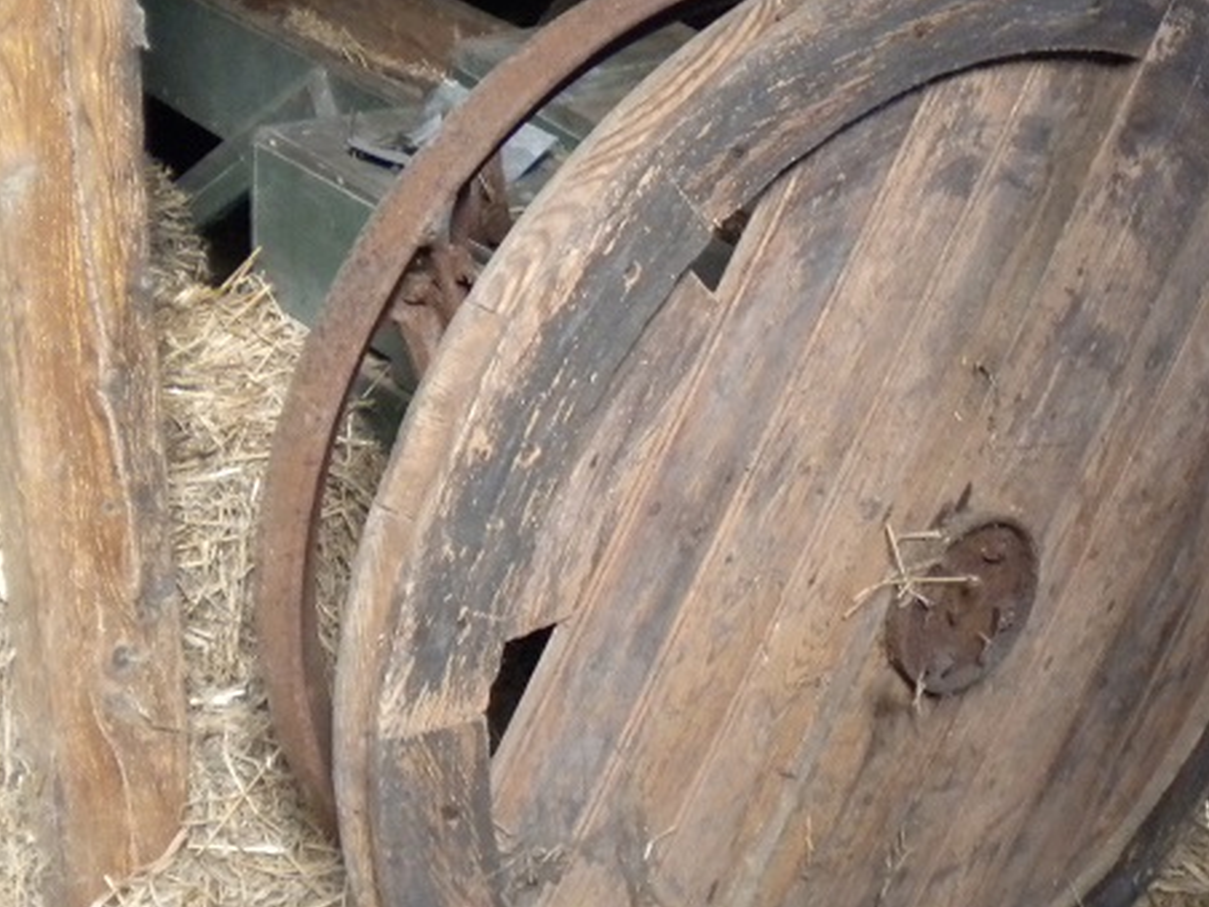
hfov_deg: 31.1
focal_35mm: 62
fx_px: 2165
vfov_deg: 23.6
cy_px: 471
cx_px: 701
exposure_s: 1/33.8
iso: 400
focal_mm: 6.3
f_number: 3.1
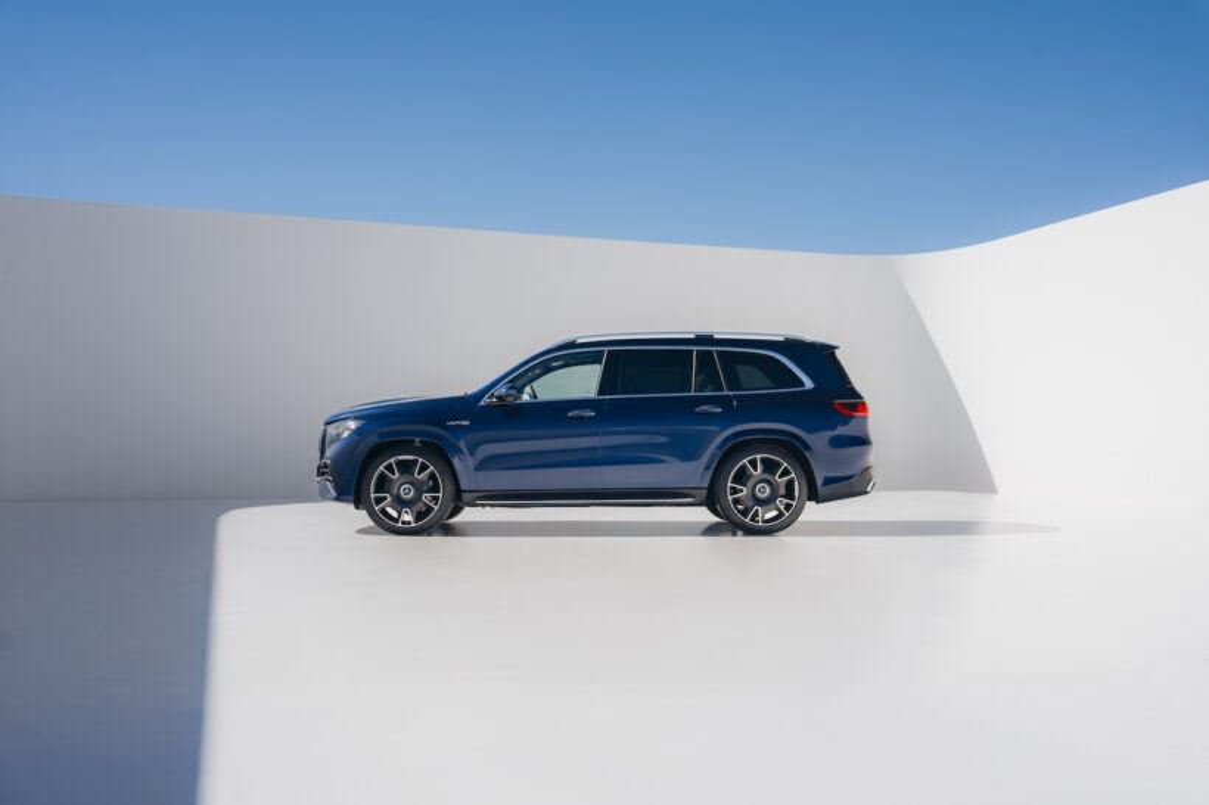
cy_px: 402
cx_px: 604
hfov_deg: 54.5
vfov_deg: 37.8
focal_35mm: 35
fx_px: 1175
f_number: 5
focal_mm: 35
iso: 100
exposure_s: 1/500
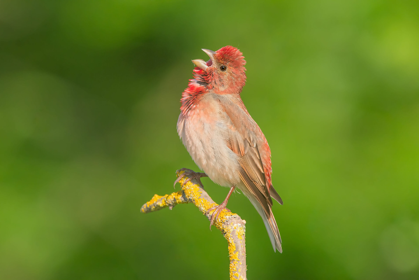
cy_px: 140
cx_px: 210
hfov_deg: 3.3
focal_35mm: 630
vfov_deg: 2.2
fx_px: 7332
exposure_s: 1/1600
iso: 1000
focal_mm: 420
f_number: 7.1
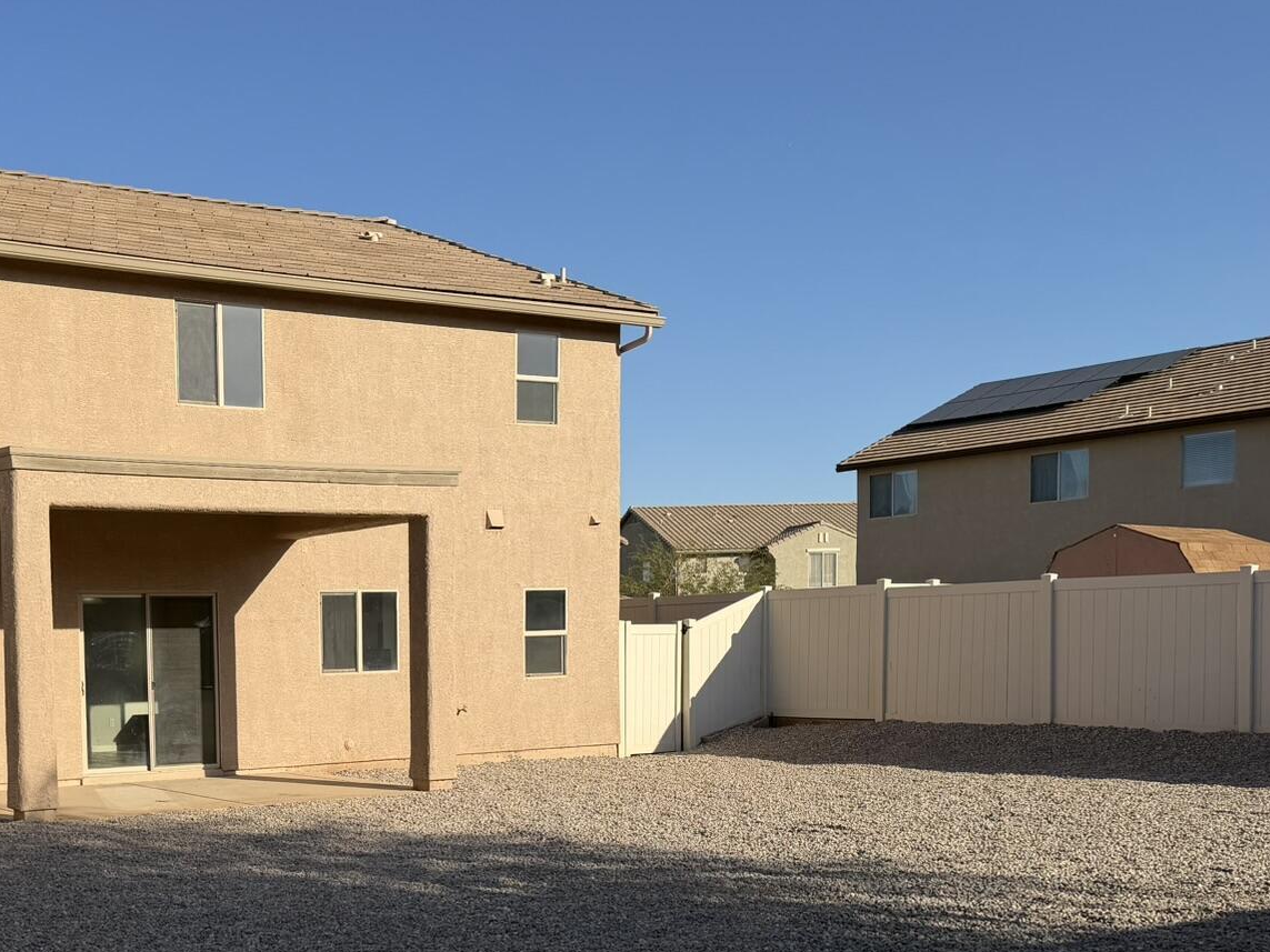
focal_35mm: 43
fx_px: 1577
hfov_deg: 41.5
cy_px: 762
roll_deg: +1.3
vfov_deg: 32.7
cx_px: 209
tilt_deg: -1.9
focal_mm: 6.76
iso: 80
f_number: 1.78
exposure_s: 1/5319
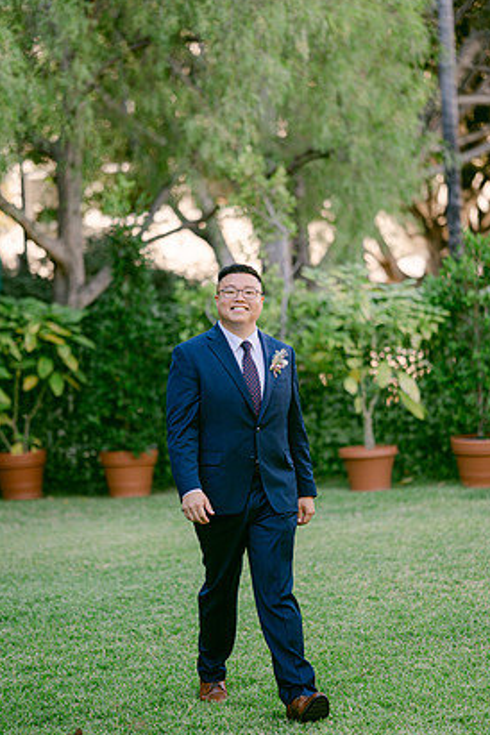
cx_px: 236
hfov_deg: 14.7
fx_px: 1899
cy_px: 377
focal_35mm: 93
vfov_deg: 21.9
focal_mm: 85
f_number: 1.8
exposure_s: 1/320
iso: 80
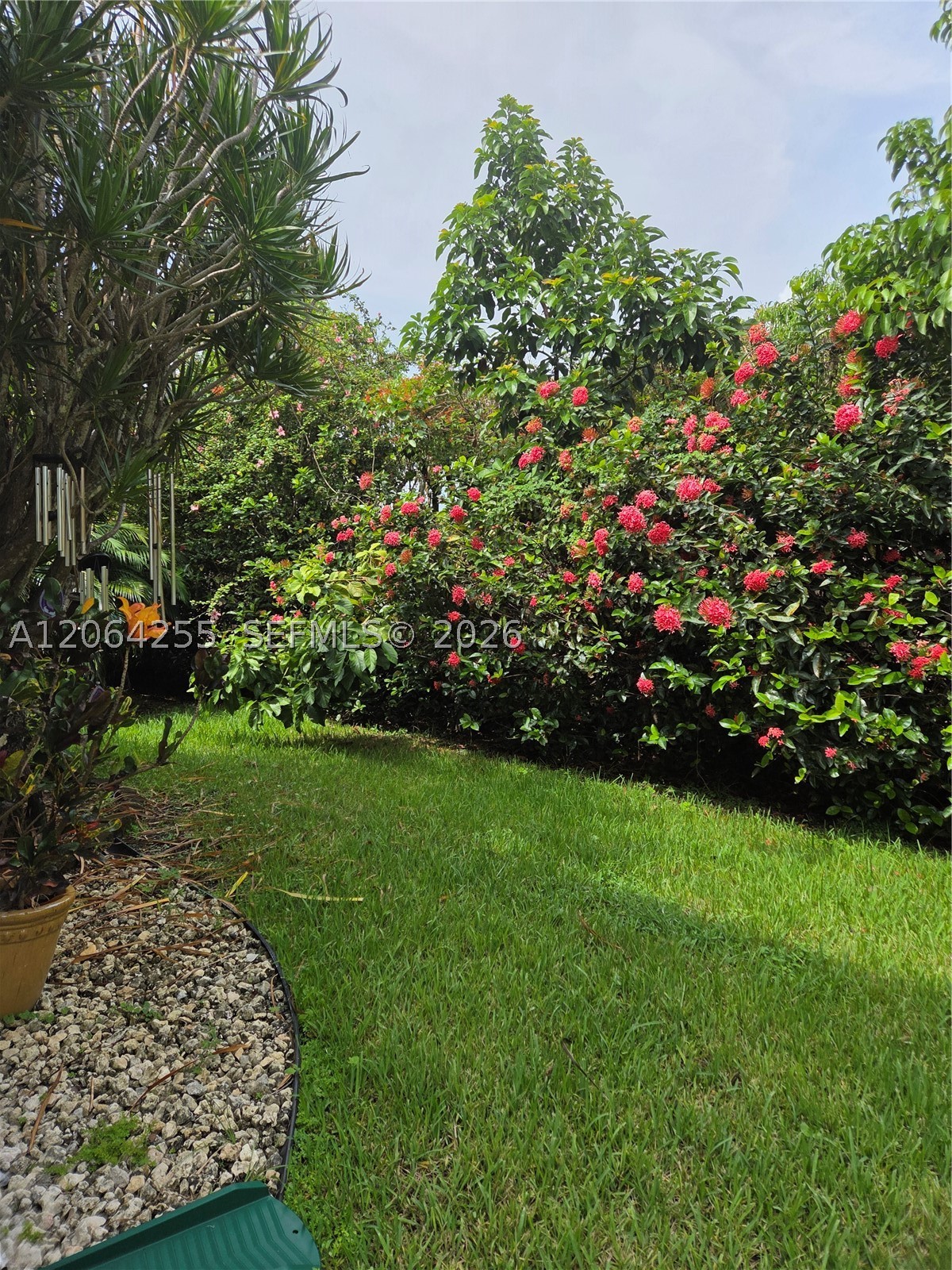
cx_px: 476
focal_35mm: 23
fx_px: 843
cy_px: 635
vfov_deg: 73.9
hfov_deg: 58.9
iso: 80
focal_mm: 5.4
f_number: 1.8
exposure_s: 1/3255
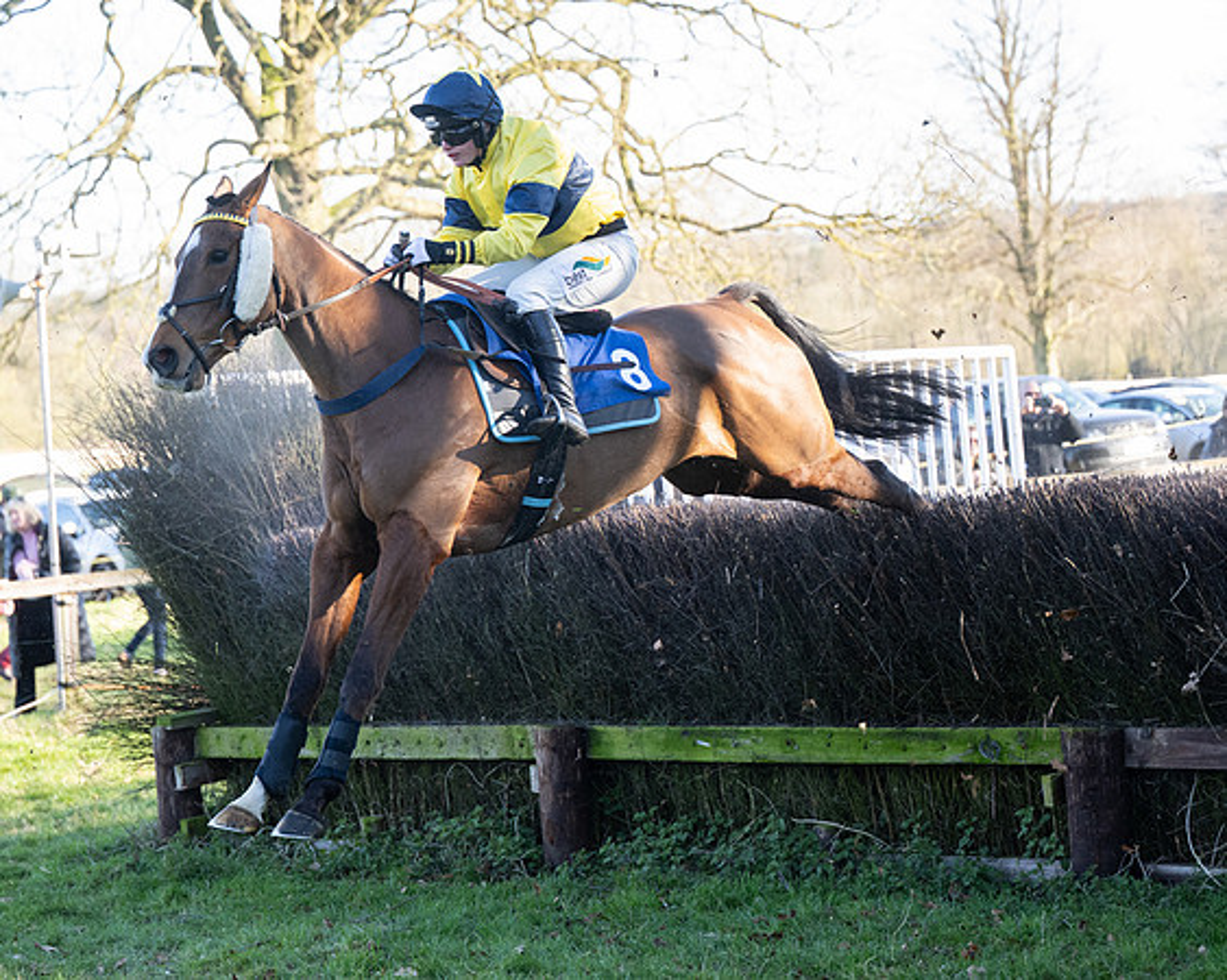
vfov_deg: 14.5
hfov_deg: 18.1
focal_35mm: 106
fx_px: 3856
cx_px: 557
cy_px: 526
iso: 800
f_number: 2.8
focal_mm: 70
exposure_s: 1/1250
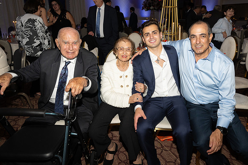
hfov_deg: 66.4
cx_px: 141
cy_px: 71
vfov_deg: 47.3
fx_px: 188
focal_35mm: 27
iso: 800
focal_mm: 24
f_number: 5.6
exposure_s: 1/100
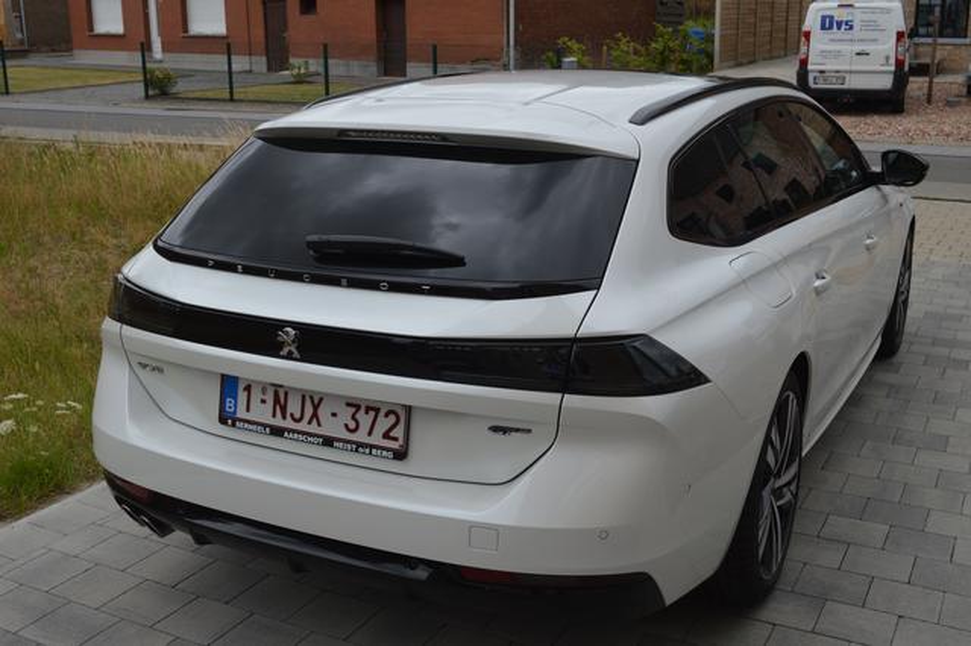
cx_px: 486
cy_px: 323
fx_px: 1051
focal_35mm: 39
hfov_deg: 49.6
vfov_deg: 34.2
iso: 100
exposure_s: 1/250
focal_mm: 26
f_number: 8
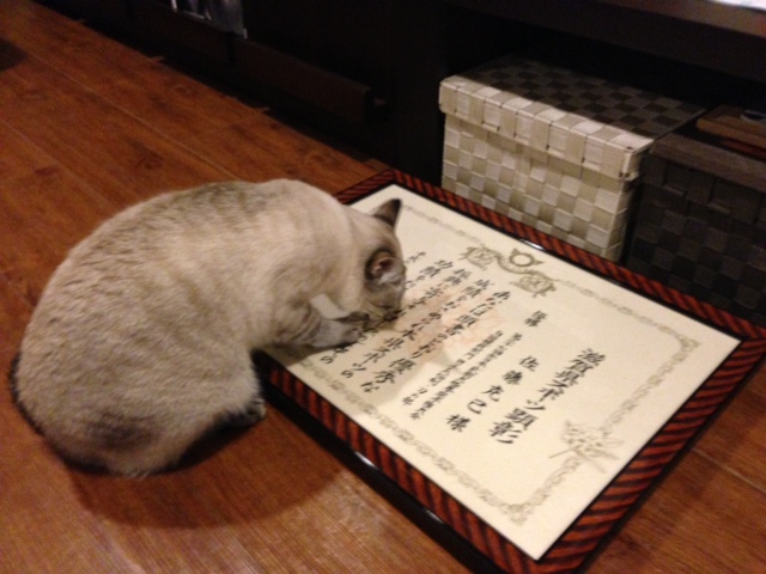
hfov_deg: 55.4
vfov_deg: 42.9
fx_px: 730
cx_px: 383
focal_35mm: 33
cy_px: 287
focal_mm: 4.13
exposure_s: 1/15
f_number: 2.4
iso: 500
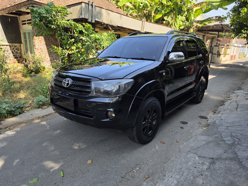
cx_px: 124
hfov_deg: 73.9
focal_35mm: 23
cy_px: 93
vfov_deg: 58.9
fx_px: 165
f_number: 1.4
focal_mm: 6.5
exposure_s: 1/1799
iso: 64
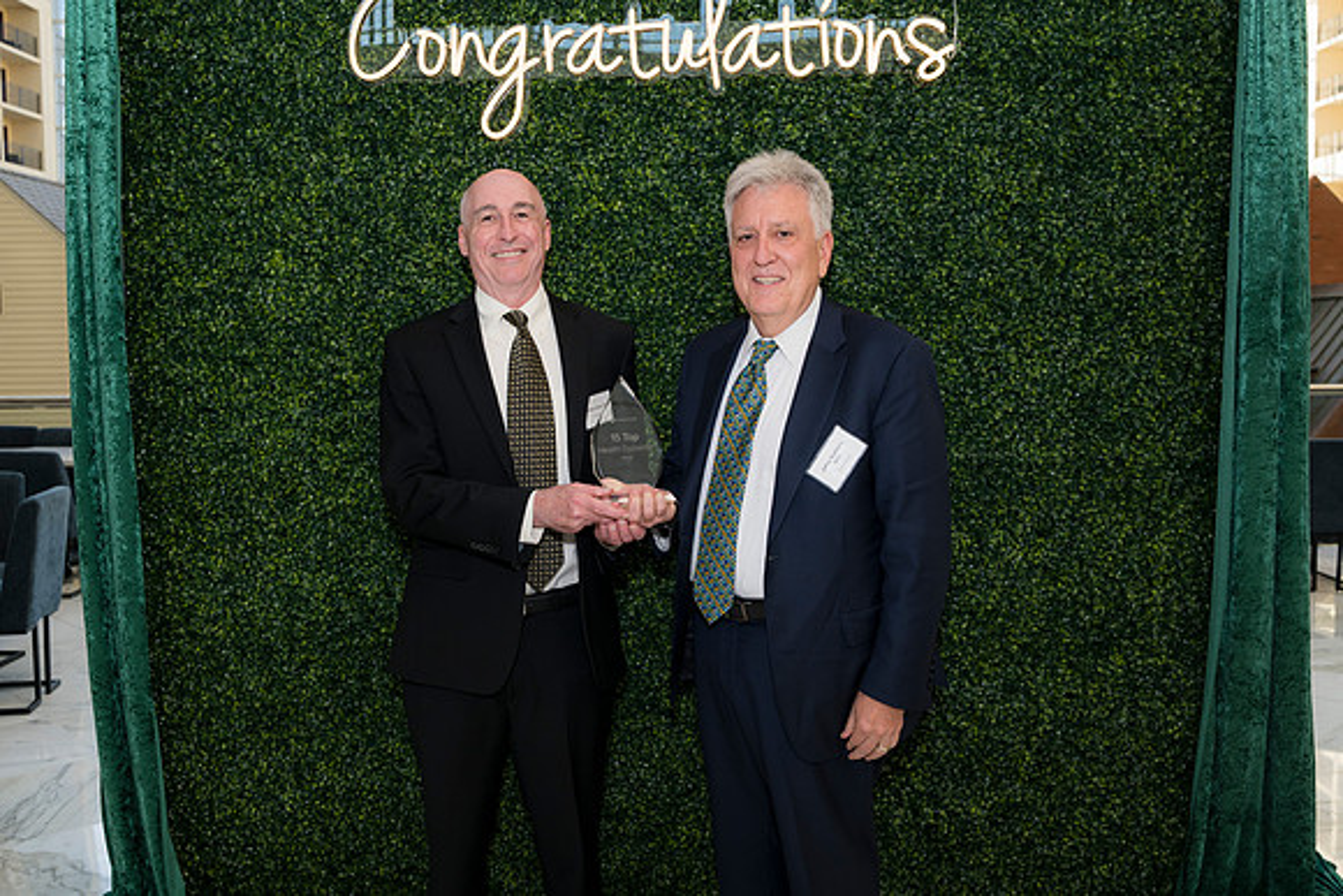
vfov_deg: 42.3
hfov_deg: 60.3
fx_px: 1157
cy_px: 448
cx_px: 672
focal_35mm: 31
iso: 400
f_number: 5
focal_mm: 31
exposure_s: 1/160
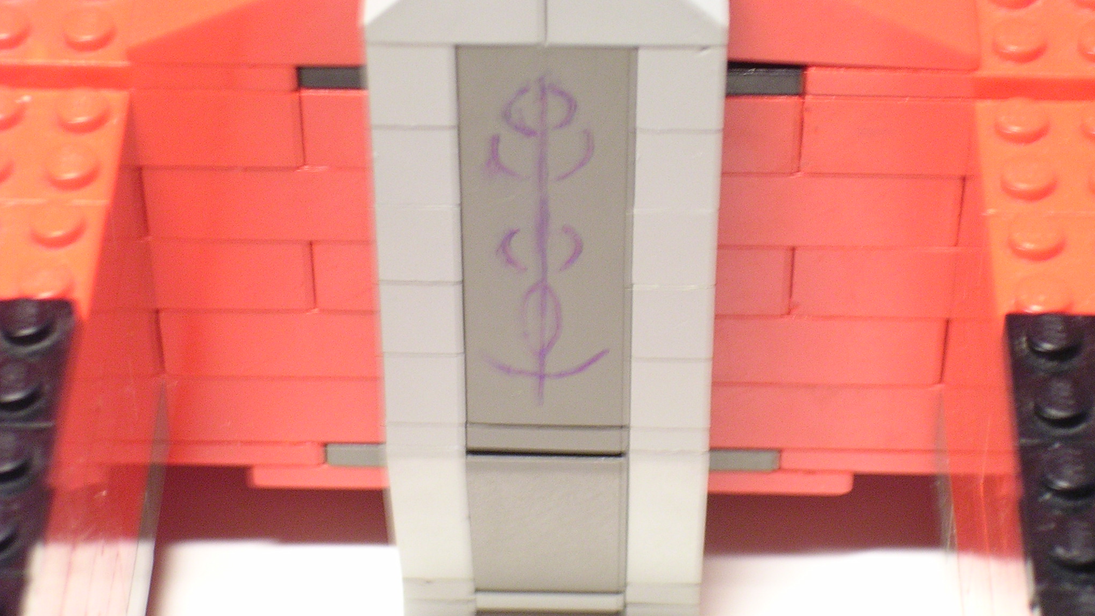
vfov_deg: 9.6
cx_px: 550
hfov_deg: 17.0
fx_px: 3658
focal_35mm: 126
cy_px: 296
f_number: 4.9
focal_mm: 17.4
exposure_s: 1/3.6
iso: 223
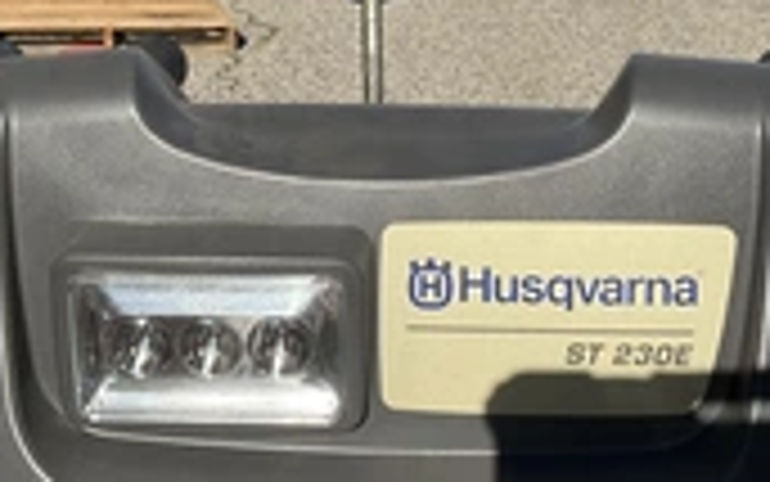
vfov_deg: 18.0
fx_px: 1511
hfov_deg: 28.6
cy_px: 149
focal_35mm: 72
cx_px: 374
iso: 25
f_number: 1.8
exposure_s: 1/2538
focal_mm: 3
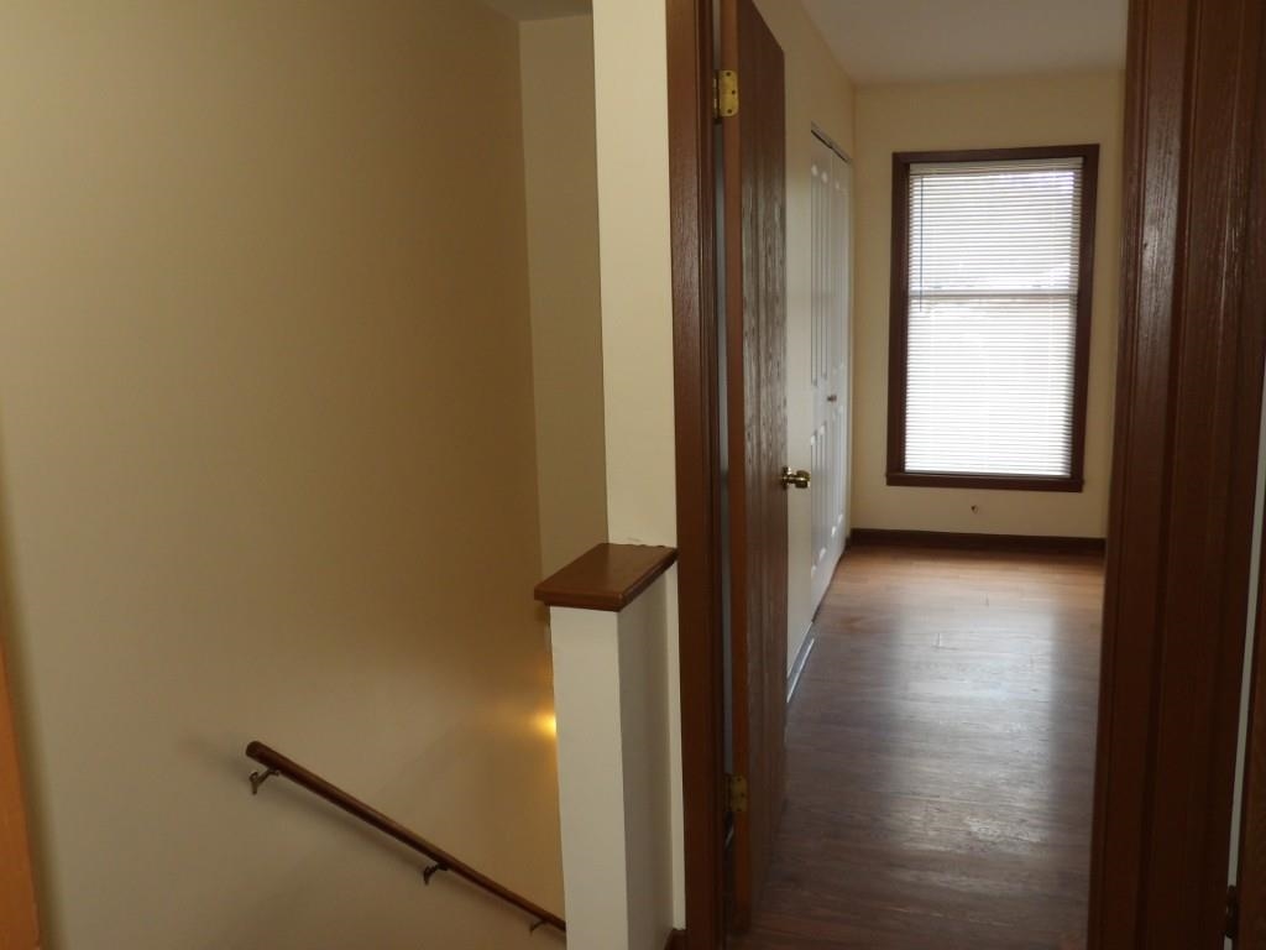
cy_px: 475
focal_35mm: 28
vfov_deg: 49.7
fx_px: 1024
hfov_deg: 63.4
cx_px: 633
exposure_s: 1/33
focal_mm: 5
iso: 200
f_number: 3.4
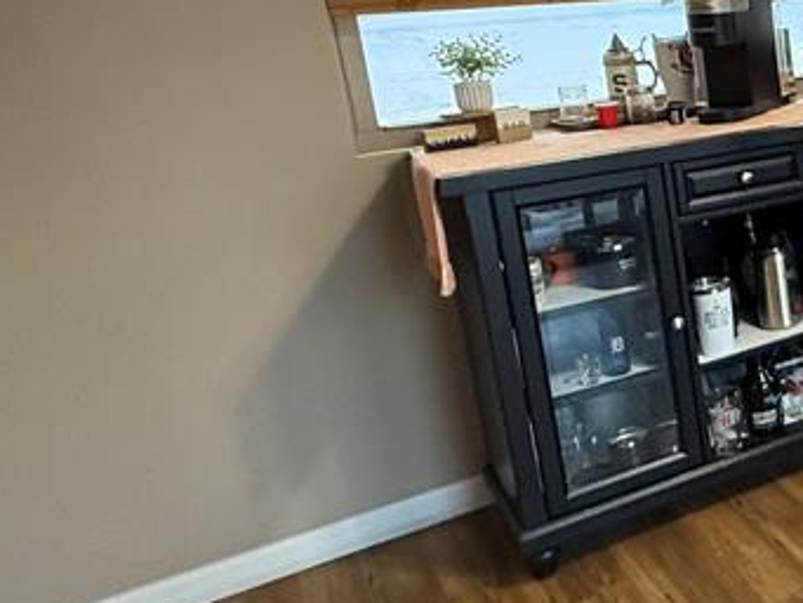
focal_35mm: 42
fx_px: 975
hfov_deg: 31.3
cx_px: 1107
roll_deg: +2.9
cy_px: 163
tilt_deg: -10.1
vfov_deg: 33.8
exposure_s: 1/120
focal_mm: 2.22
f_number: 2.2
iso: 500
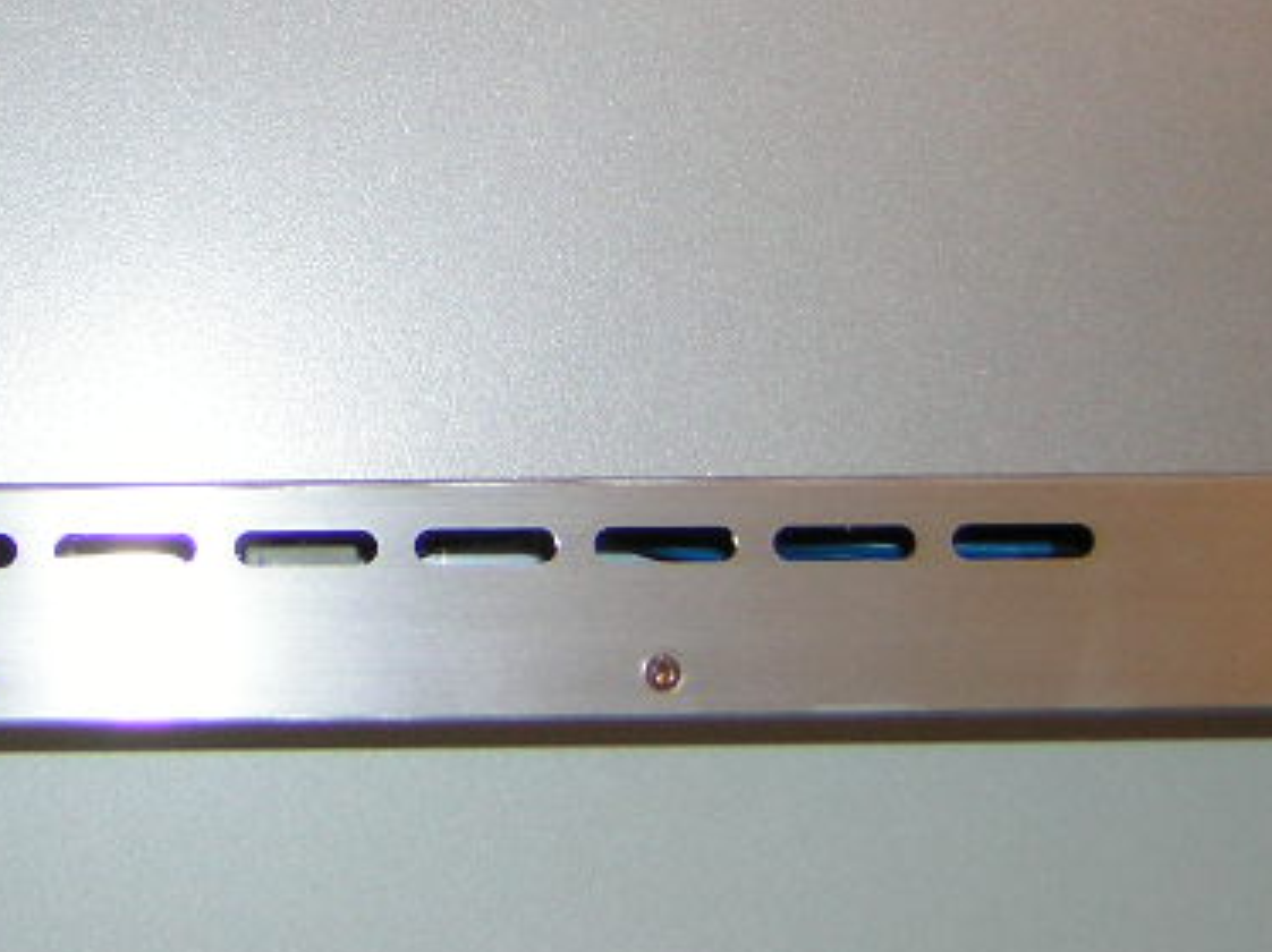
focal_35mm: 113
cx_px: 224
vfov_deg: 13.0
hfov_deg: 17.3
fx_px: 4150
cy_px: 214
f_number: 3.5
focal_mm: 8.6
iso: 50
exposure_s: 1/60.1
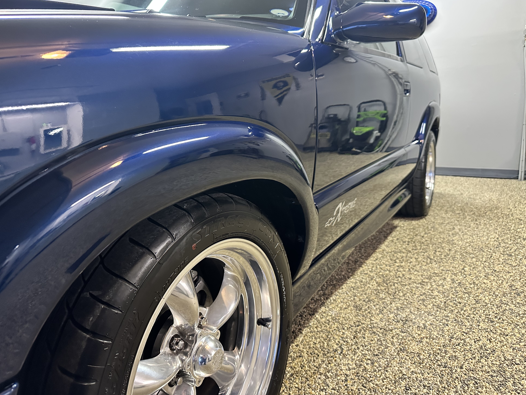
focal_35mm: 25
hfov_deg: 69.4
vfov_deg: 54.9
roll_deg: +1.5
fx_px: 380
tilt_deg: -9.7
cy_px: 189
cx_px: 259
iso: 640
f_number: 1.78
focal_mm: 6.86
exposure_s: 1/40
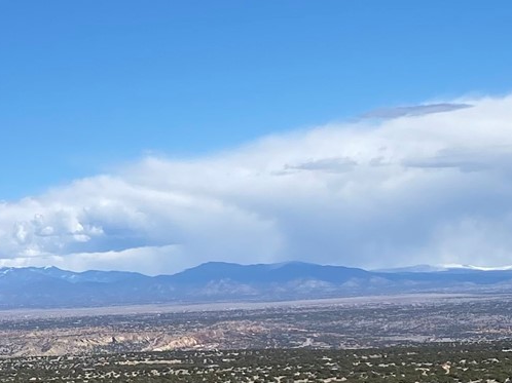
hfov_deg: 17.9
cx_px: -24
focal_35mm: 107
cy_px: 271
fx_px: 1582
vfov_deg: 13.8
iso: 32
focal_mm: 4.25
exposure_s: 1/3731
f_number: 1.8
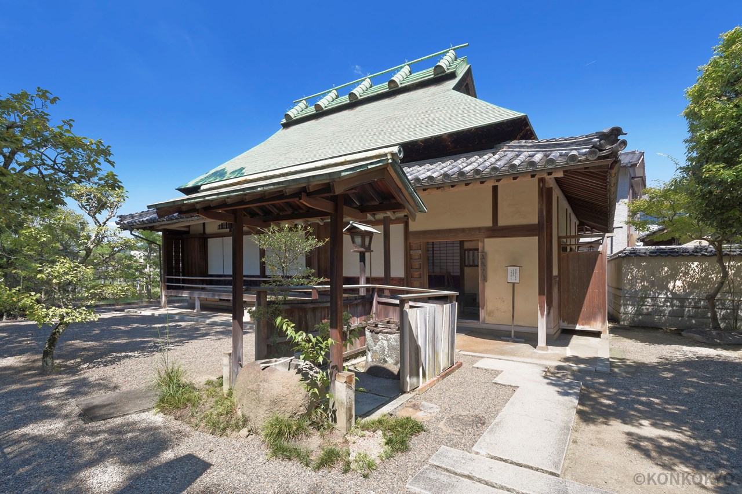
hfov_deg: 95.0
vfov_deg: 72.0
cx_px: 371
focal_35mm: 16
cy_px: 247
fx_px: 340
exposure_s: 1/100
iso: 100
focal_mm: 11
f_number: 6.3
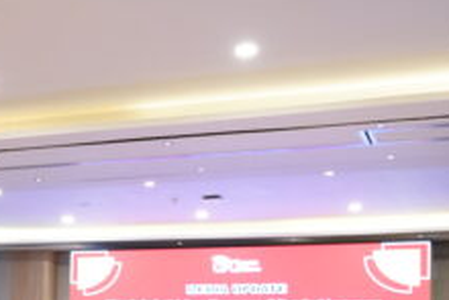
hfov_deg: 24.1
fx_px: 986
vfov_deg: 16.8
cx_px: -37
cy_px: 329
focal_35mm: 79
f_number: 4.5
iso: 3200
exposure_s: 1/40
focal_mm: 29
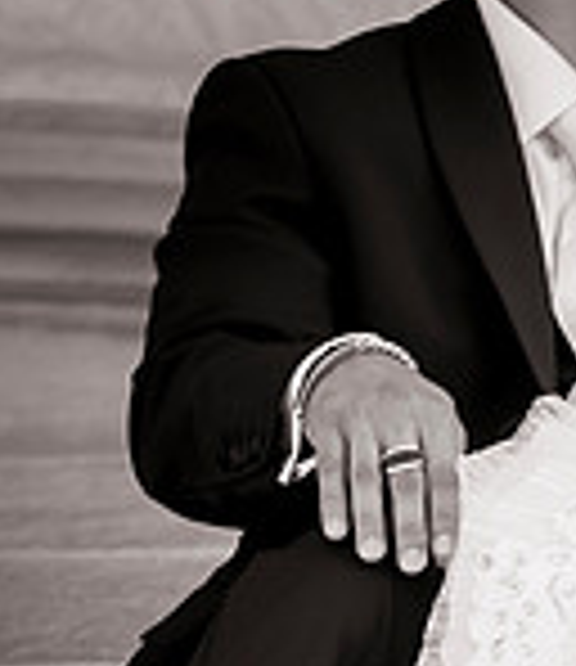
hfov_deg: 5.4
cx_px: 1111
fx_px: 5983
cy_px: 950
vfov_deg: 6.3
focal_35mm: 294
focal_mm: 70
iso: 400
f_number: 4.5
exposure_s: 1/400
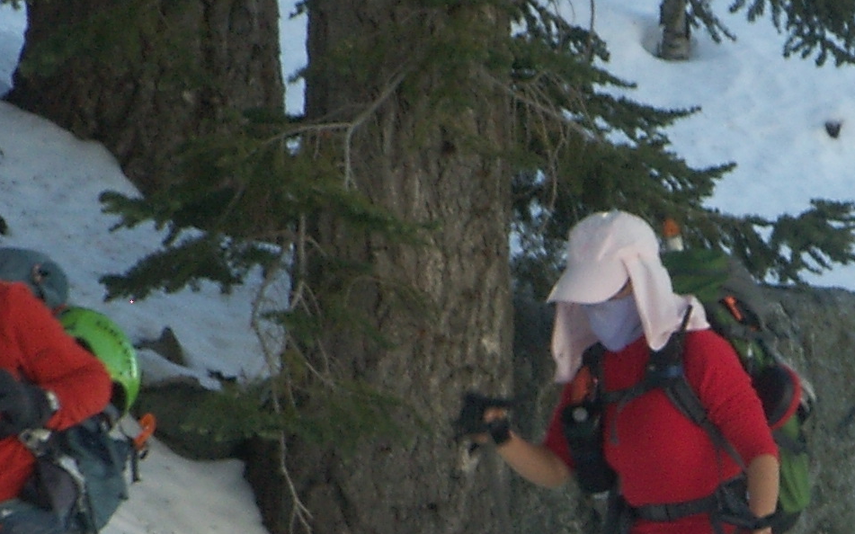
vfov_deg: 3.2
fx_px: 9412
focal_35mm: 404
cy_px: 659
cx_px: 789
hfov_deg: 5.2
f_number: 8
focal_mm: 23.1
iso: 50
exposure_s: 1/50
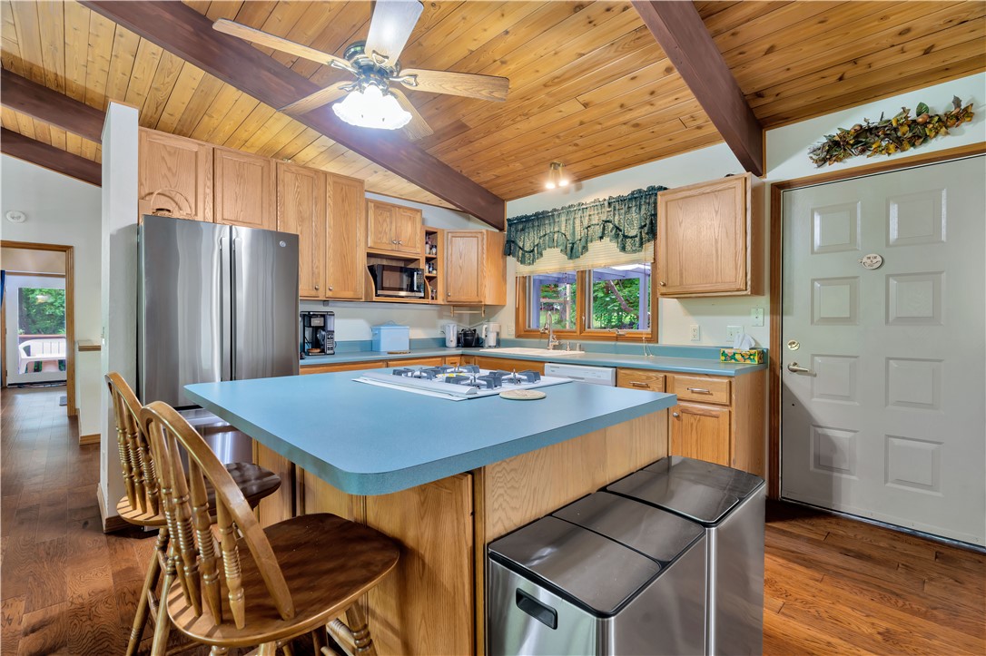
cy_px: 328
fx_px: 438
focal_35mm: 16
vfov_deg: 73.7
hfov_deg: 96.8
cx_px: 493
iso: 80
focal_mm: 16
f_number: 8
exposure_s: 1.3
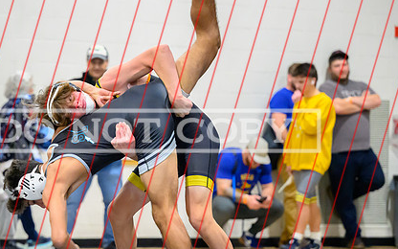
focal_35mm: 178
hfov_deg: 11.7
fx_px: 1931
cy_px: 152
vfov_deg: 7.4
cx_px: 90
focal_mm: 104
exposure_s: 1/640
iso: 8000
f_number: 2.8
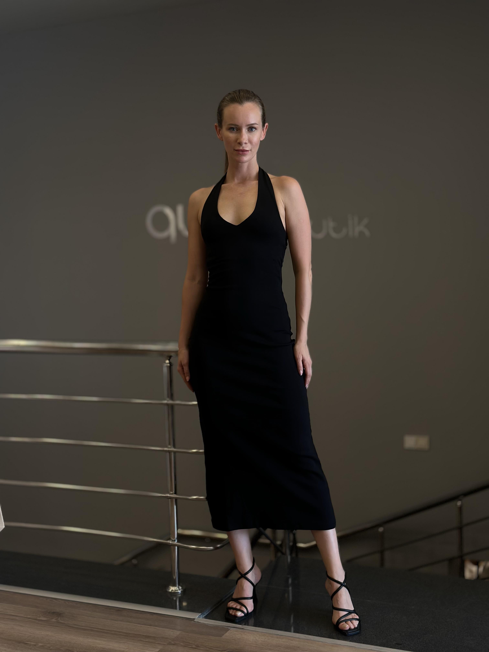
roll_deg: +0.4
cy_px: 326
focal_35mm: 48
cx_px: 244
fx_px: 904
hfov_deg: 30.3
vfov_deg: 39.7
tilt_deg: -5.4
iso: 80
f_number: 1.78
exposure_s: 1/100
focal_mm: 6.86
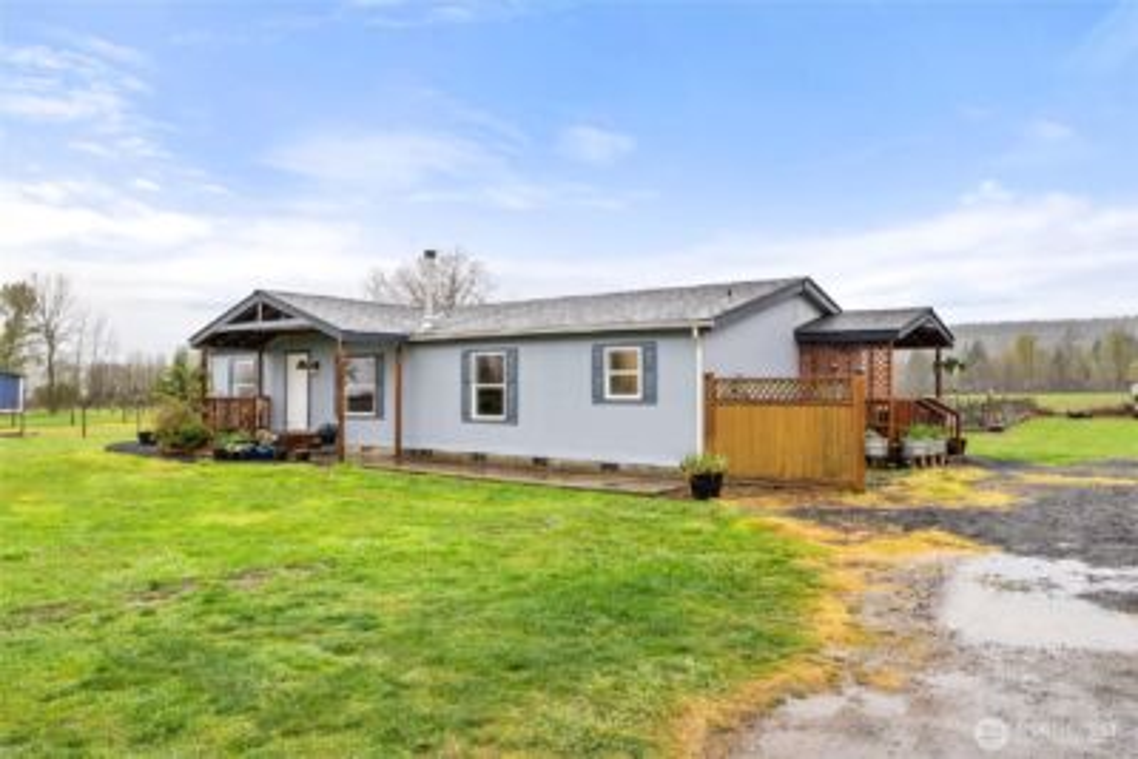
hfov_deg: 69.4
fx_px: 822
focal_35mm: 26
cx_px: 569
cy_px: 380
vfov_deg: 49.6
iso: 80
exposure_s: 1/3
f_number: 22
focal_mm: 26
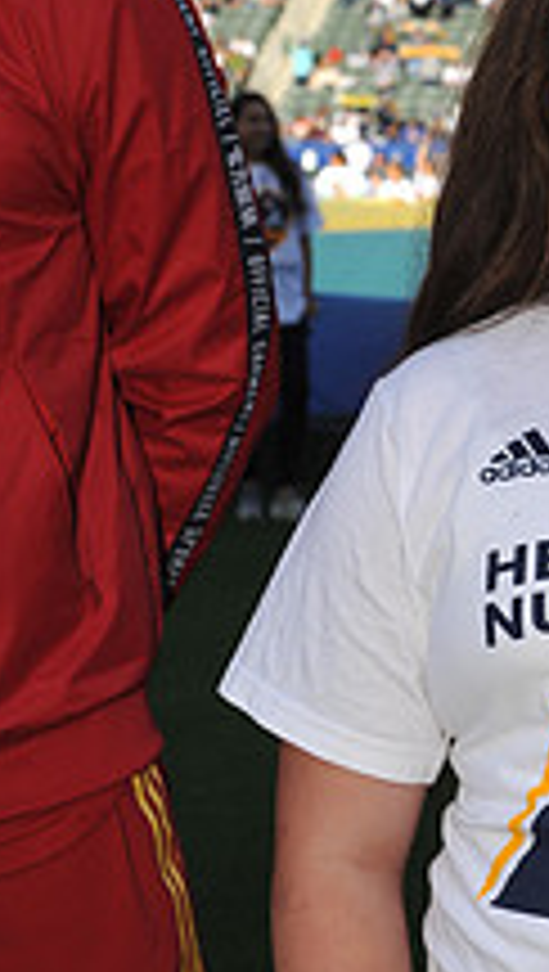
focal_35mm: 118
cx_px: 832
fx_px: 3044
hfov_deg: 10.0
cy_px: 306
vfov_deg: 18.1
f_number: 6.3
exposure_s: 1/800
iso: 250
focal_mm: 42
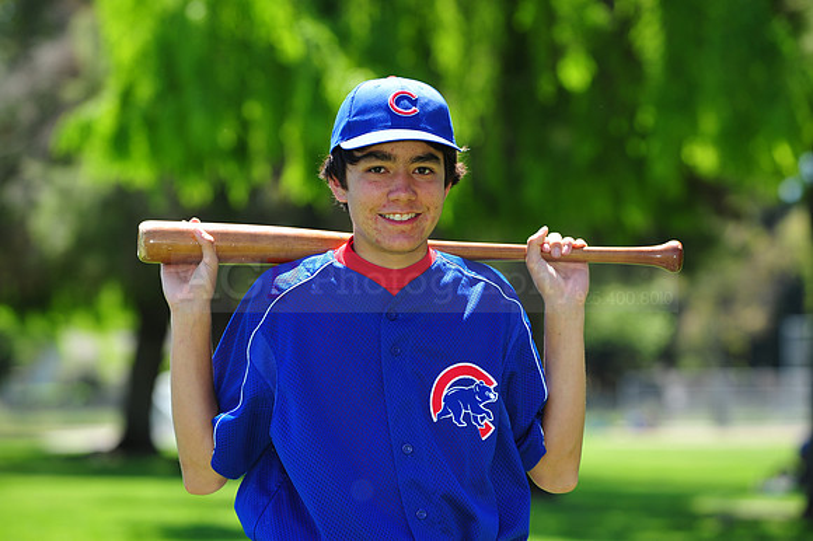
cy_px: 270
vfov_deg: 8.3
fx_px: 3724
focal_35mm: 165
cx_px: 406
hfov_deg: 12.5
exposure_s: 1/320
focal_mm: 165
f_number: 5.6
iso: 200
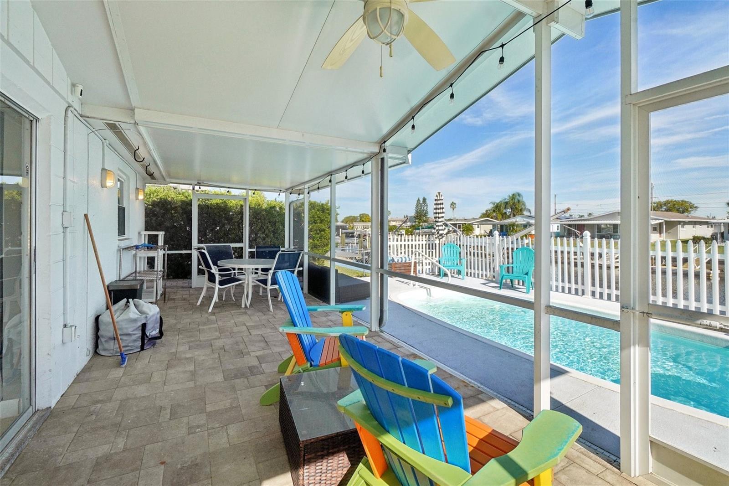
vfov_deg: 77.3
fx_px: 304
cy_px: 243
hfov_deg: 100.4
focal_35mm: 15
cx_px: 364
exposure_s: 1/640
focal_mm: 10
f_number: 8
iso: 400
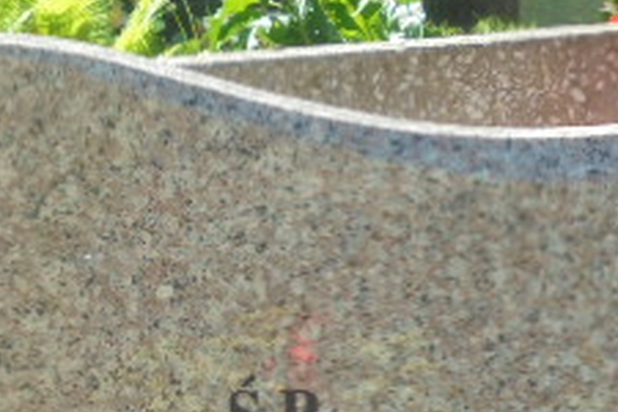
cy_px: 533
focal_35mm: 127
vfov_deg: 10.6
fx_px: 2180
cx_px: 143
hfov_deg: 16.0
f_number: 4.5
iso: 100
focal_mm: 7.8
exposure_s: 1/250
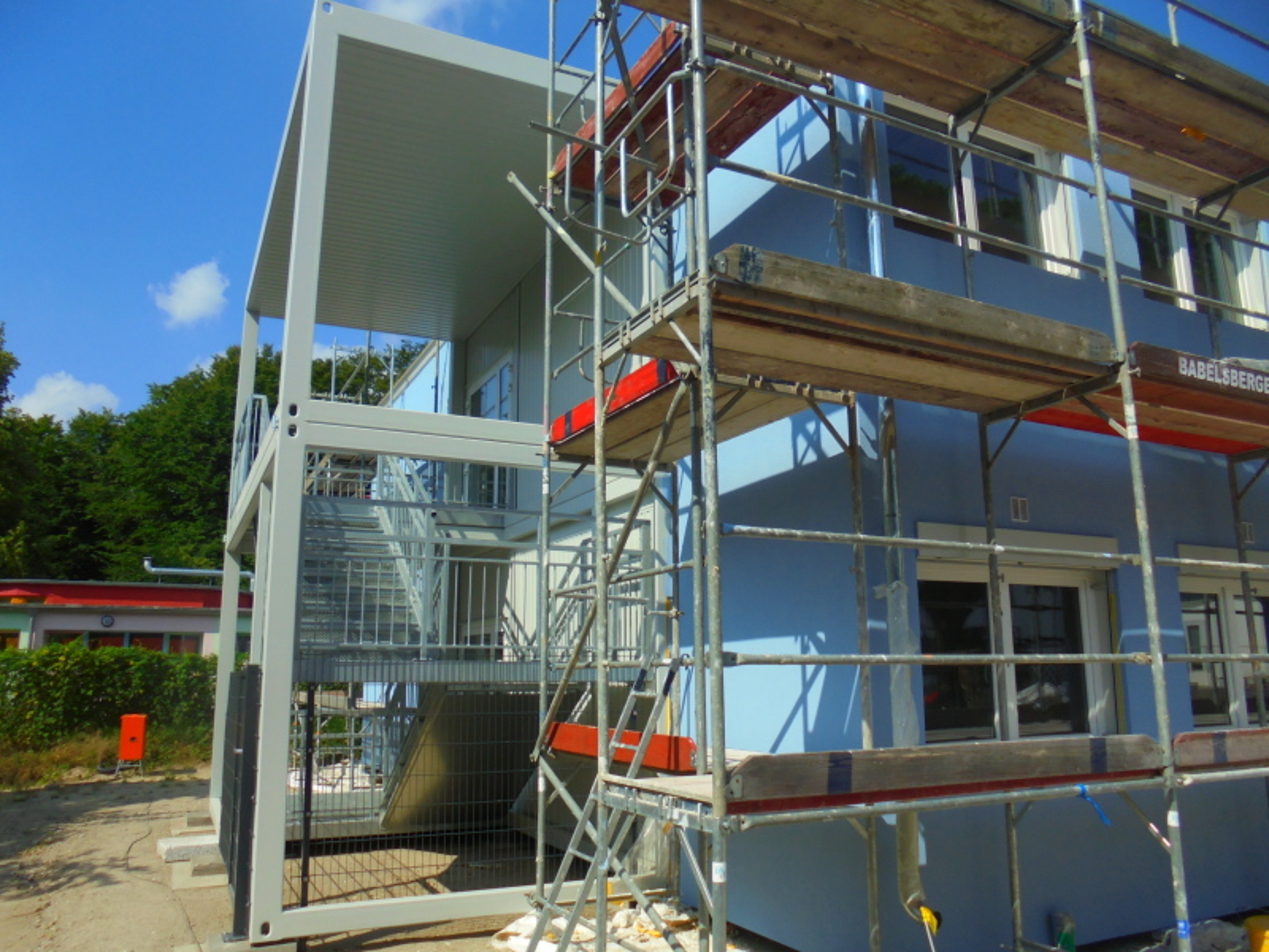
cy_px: 476
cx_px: 634
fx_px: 953
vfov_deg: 53.1
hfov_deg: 67.3
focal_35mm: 26
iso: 100
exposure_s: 1/1000
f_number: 3.5
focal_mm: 4.6
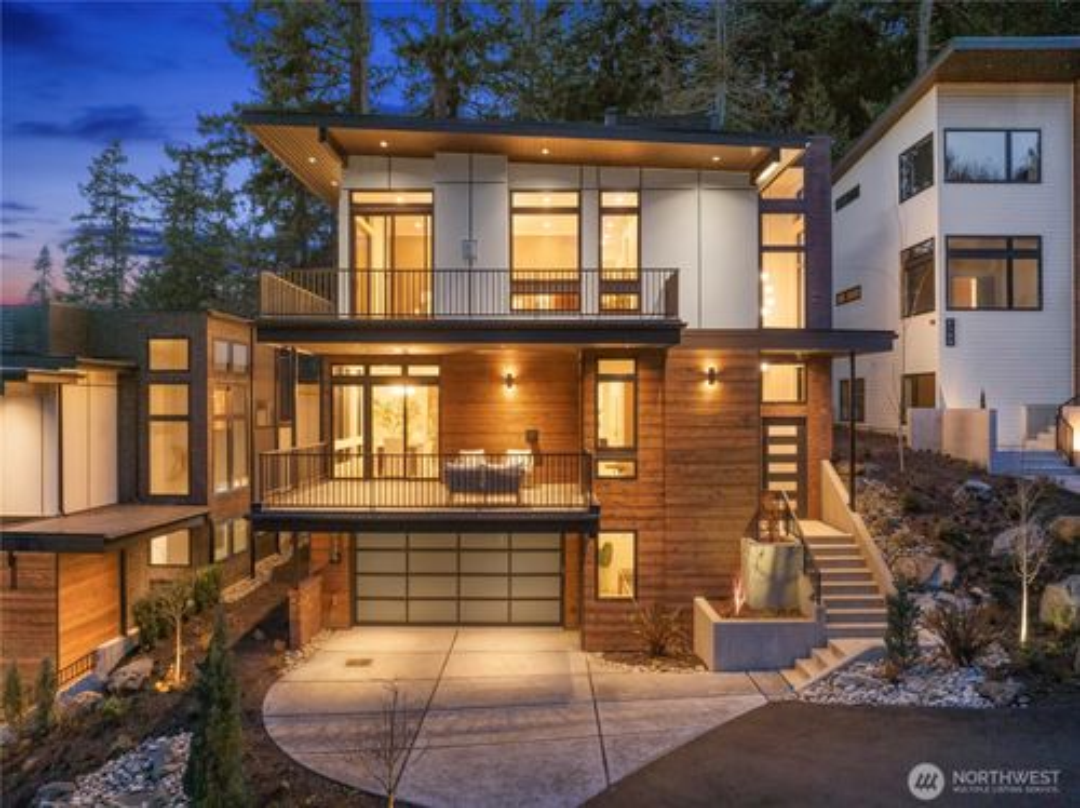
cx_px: 540
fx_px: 748
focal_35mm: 24
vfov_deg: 56.7
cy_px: 404
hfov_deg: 71.6
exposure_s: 1/13
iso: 1260
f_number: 2.8
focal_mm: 12.29
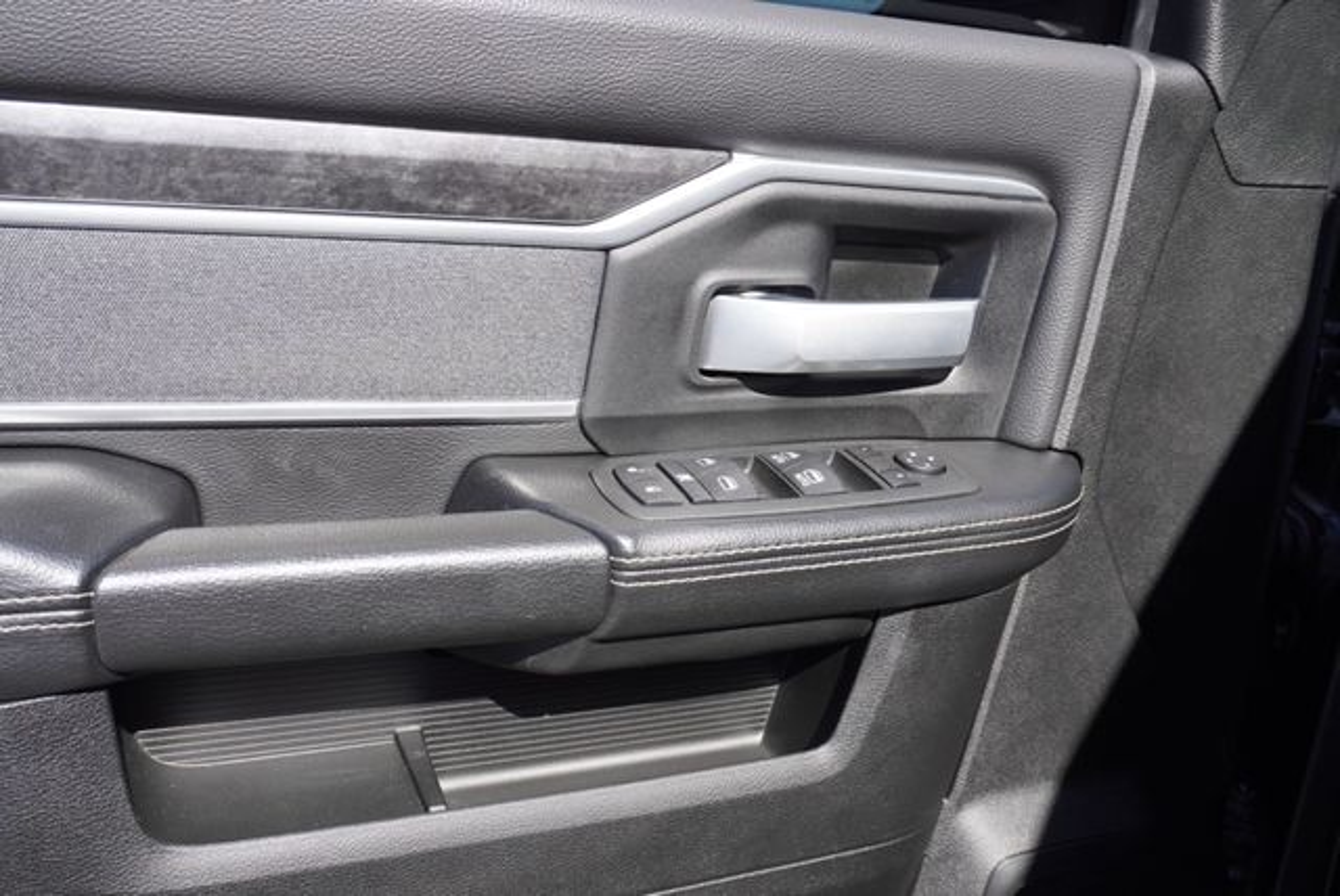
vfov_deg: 38.4
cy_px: 448
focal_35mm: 34
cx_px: 670
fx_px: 1285
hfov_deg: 55.1
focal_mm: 23
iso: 100
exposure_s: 1/125
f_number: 5.6
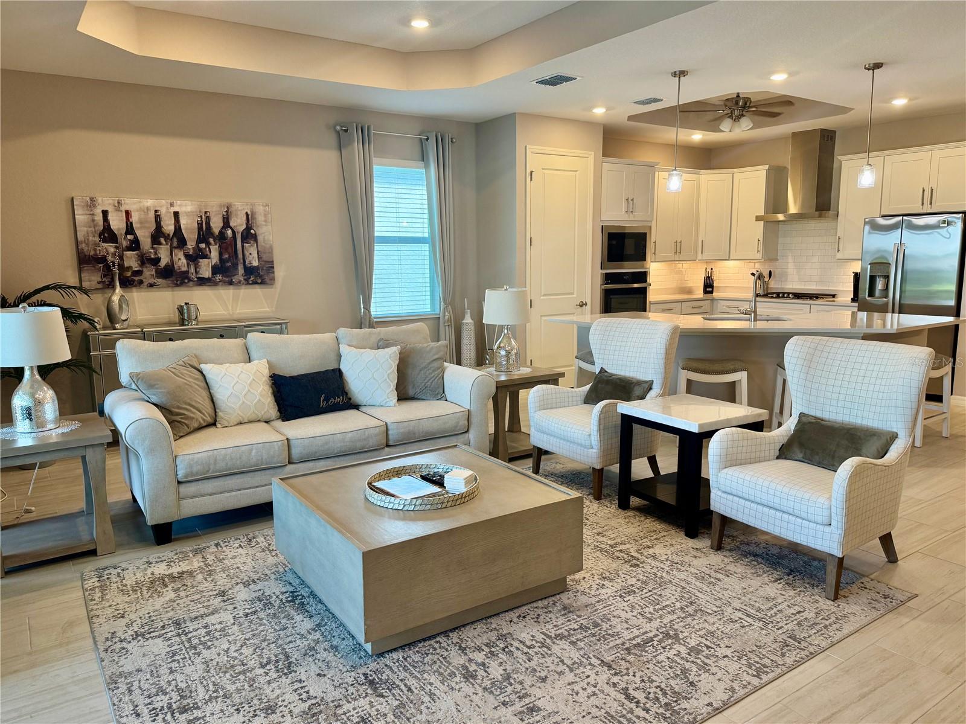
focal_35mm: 24
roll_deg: -1.2
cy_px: 362
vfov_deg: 56.8
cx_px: 483
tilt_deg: -9.4
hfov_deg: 71.6
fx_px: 670
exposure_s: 1/120
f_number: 1.78
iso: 160
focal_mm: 6.76
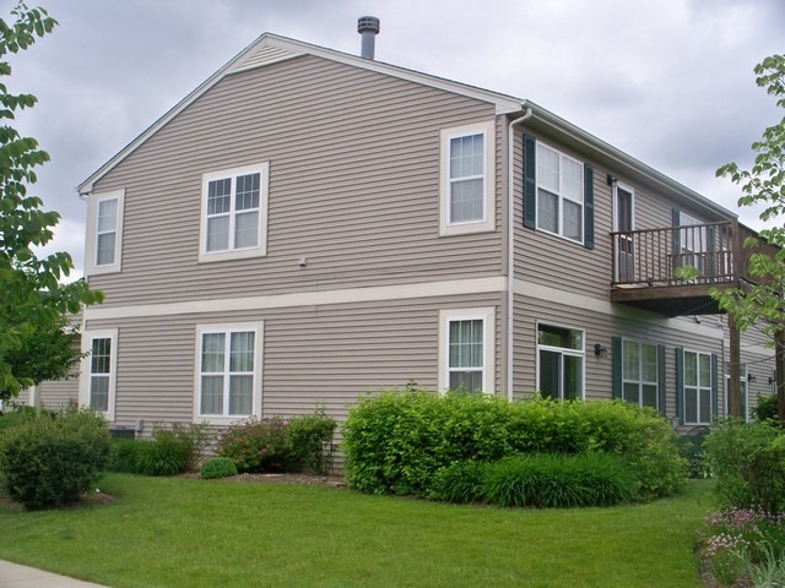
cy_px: 294
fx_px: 1043
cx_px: 392
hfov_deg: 41.2
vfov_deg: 31.5
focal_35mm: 46
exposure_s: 1/640
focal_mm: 9.86
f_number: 5.1
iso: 125
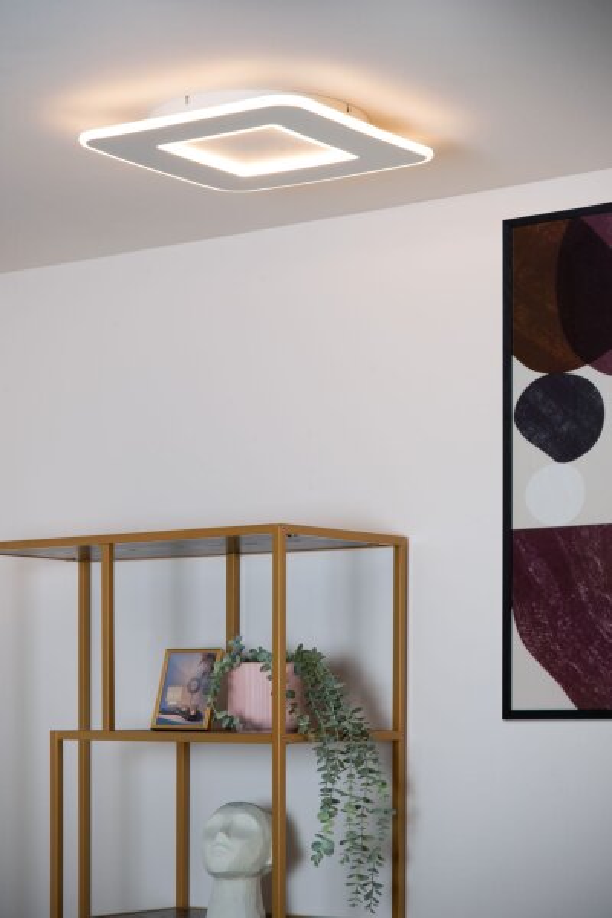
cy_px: 459
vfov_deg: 24.8
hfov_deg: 16.7
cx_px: 306
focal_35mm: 82
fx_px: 2091
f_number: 11
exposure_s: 1/30
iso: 125
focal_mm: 82
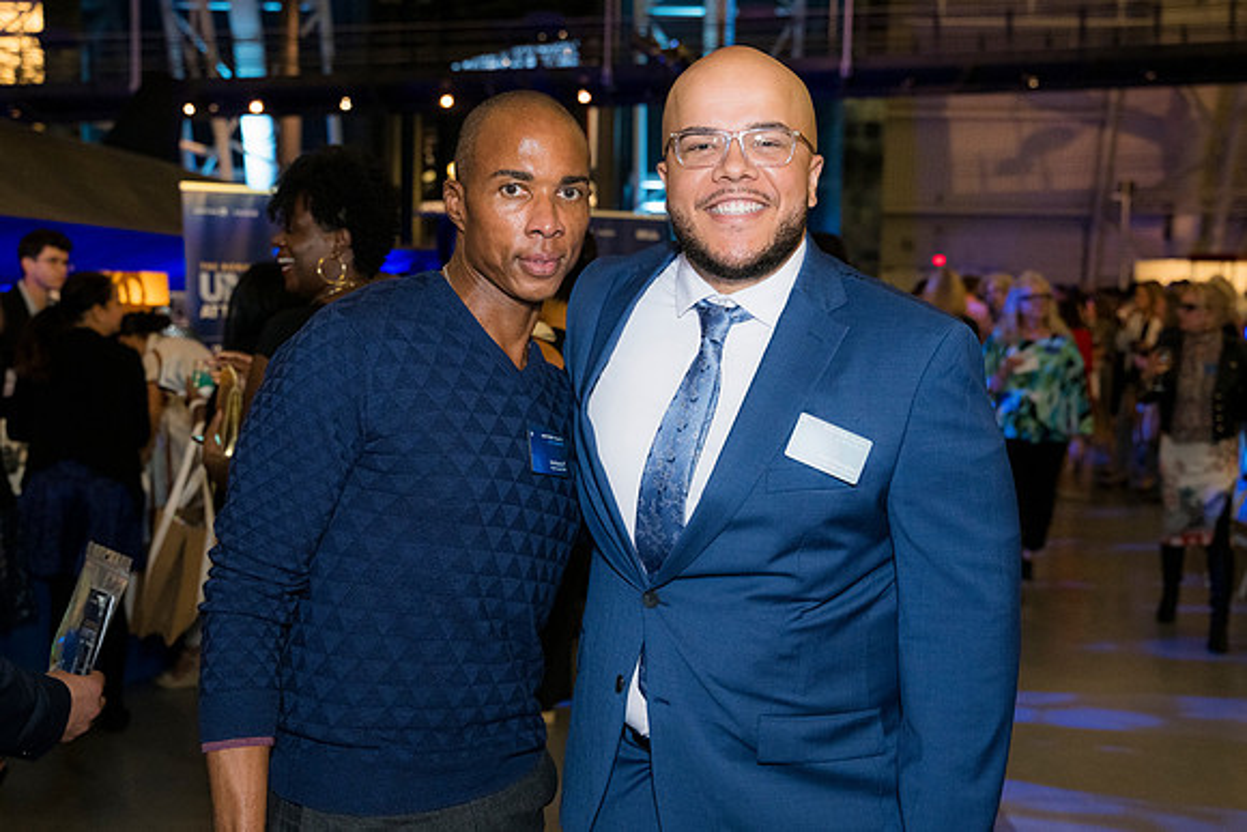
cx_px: 624
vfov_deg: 31.2
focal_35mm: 43
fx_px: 1490
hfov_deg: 45.4
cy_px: 416
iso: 3200
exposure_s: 1/125
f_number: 4
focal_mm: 43
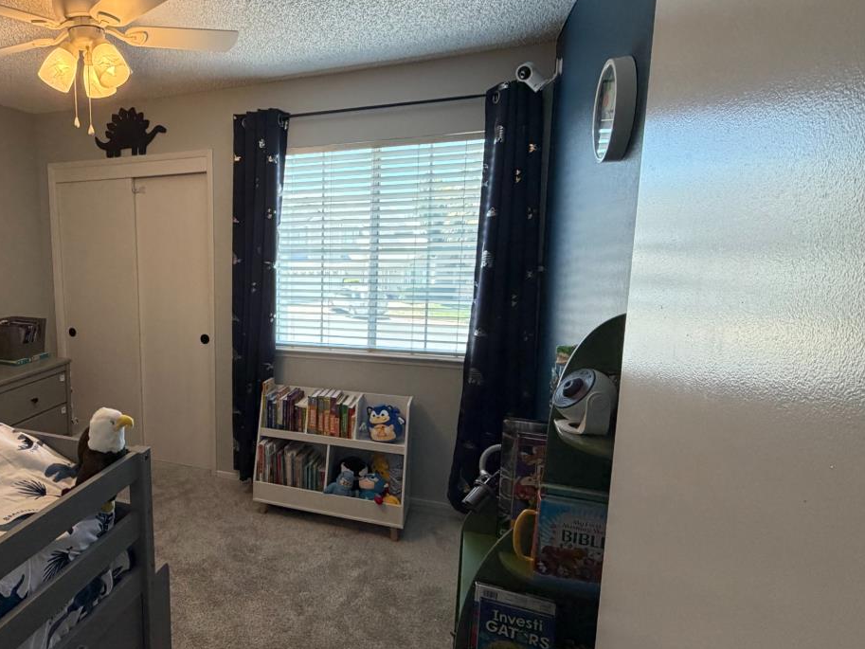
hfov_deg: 68.6
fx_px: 575
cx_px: 206
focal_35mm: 23
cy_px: 321
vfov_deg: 58.9
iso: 250
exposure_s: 1/120
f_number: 2.2
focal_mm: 2.22
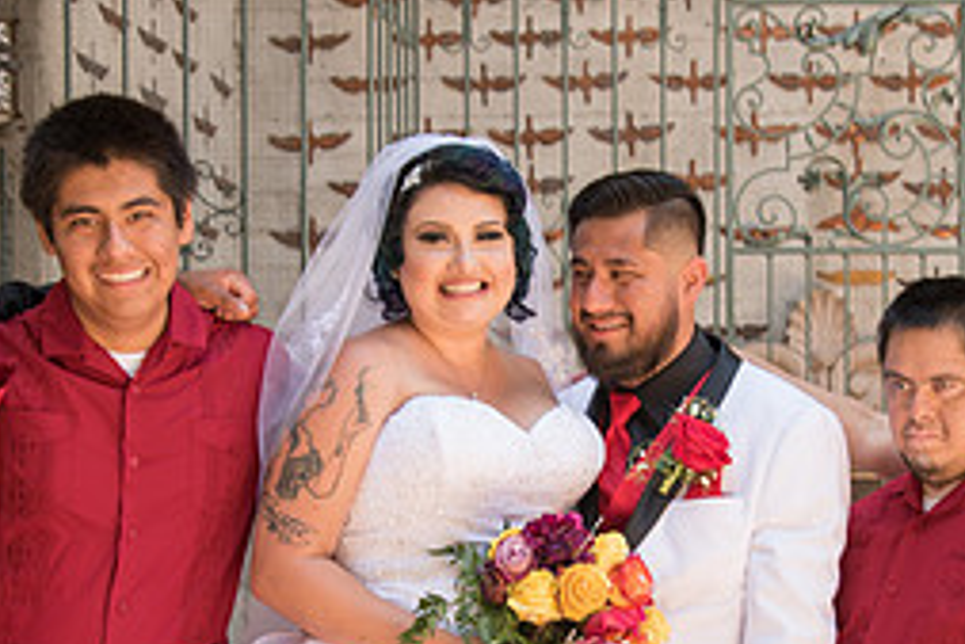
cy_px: 581
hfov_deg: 29.1
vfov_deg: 19.4
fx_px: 1851
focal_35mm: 69
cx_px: 606
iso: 100
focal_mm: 28
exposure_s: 1/100
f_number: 4.5
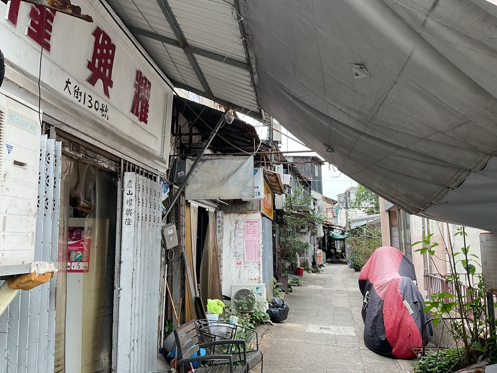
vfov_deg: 48.2
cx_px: 248
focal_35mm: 29
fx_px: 416
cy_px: 186
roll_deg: +1.2
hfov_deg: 61.7
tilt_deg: +7.8
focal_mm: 3
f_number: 1.8
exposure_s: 1/120
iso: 16
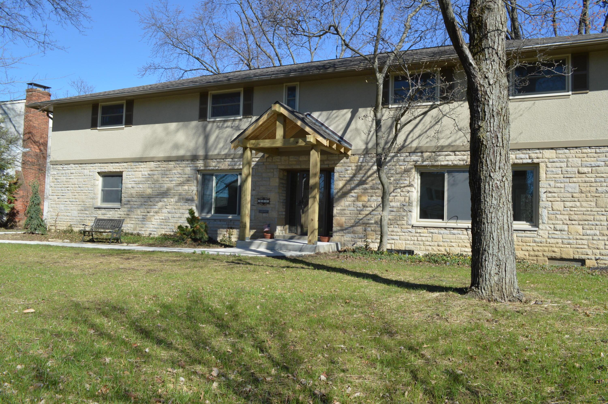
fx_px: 456
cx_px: 304
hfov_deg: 67.4
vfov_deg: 47.8
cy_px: 202
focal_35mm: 27
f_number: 9
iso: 200
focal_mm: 18
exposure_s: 1/320
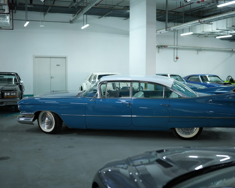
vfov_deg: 37.3
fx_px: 278
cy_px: 95
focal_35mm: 40
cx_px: 138
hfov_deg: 45.6
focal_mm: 35
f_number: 1.4
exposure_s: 1/125
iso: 1000
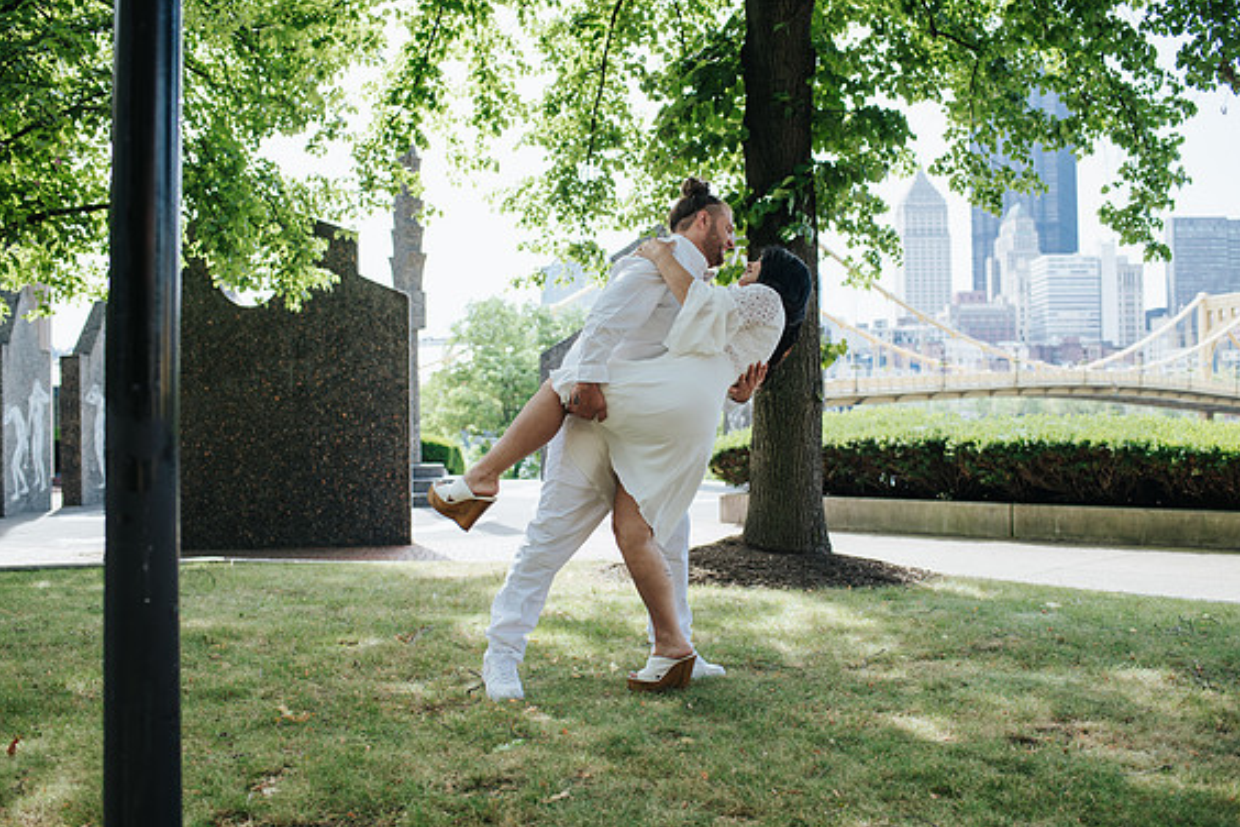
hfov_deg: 53.1
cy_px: 416
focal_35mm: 36
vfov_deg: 36.9
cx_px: 631
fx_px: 1240
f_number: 3.2
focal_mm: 35
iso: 100
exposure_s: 1/640
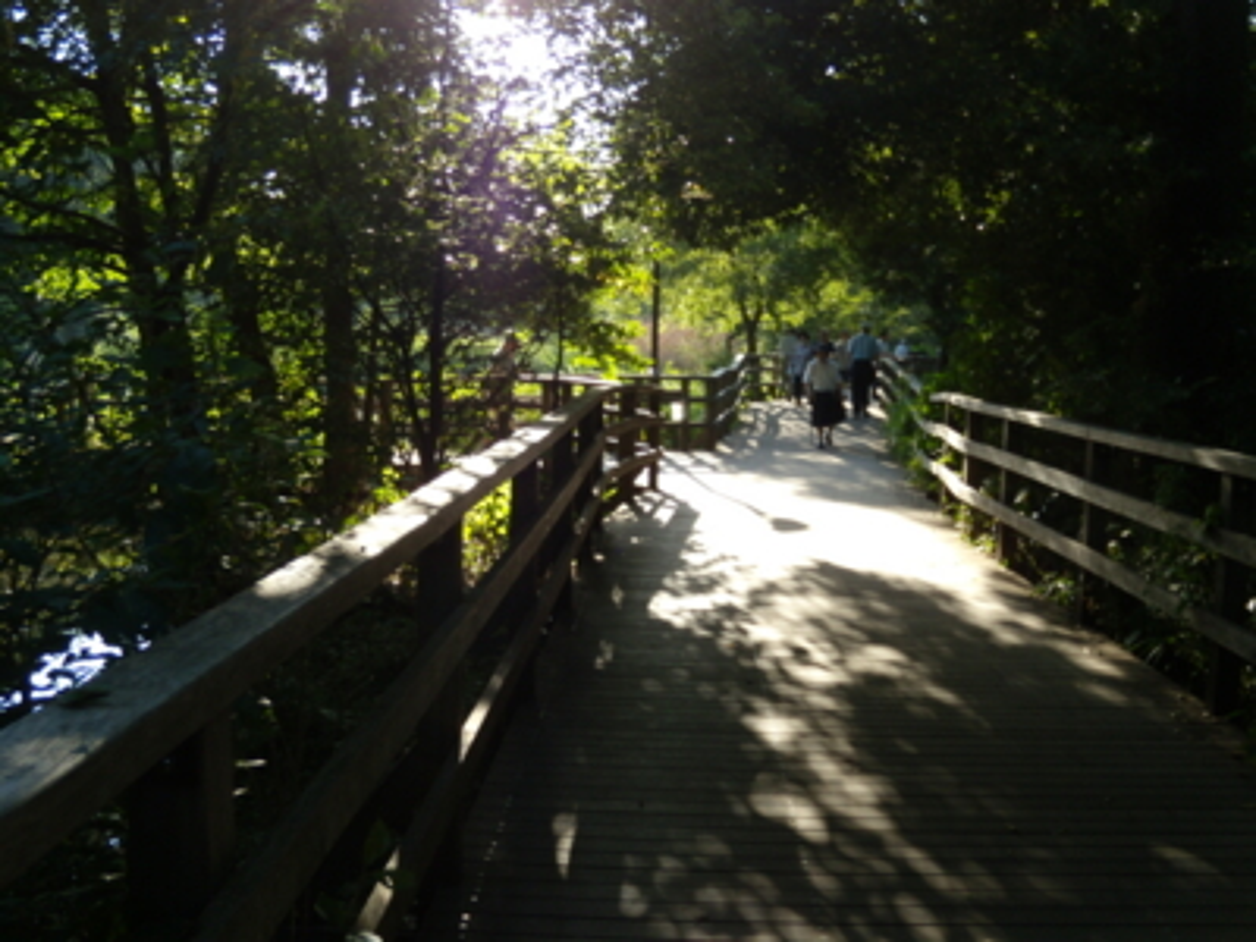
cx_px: 628
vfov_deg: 39.7
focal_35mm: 36
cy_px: 471
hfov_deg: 51.4
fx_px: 1306
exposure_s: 1/125
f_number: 3.6
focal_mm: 6.4
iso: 80
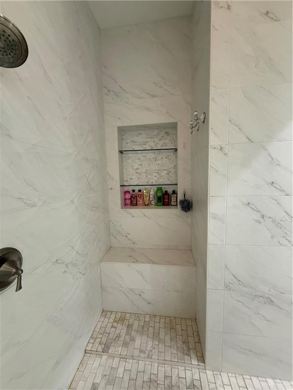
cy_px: 195
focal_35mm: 14
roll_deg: +0.3
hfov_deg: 85.7
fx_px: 158
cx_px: 146
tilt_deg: -5.9
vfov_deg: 102.1
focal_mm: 2.22
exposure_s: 1/60
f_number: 2.2
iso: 400
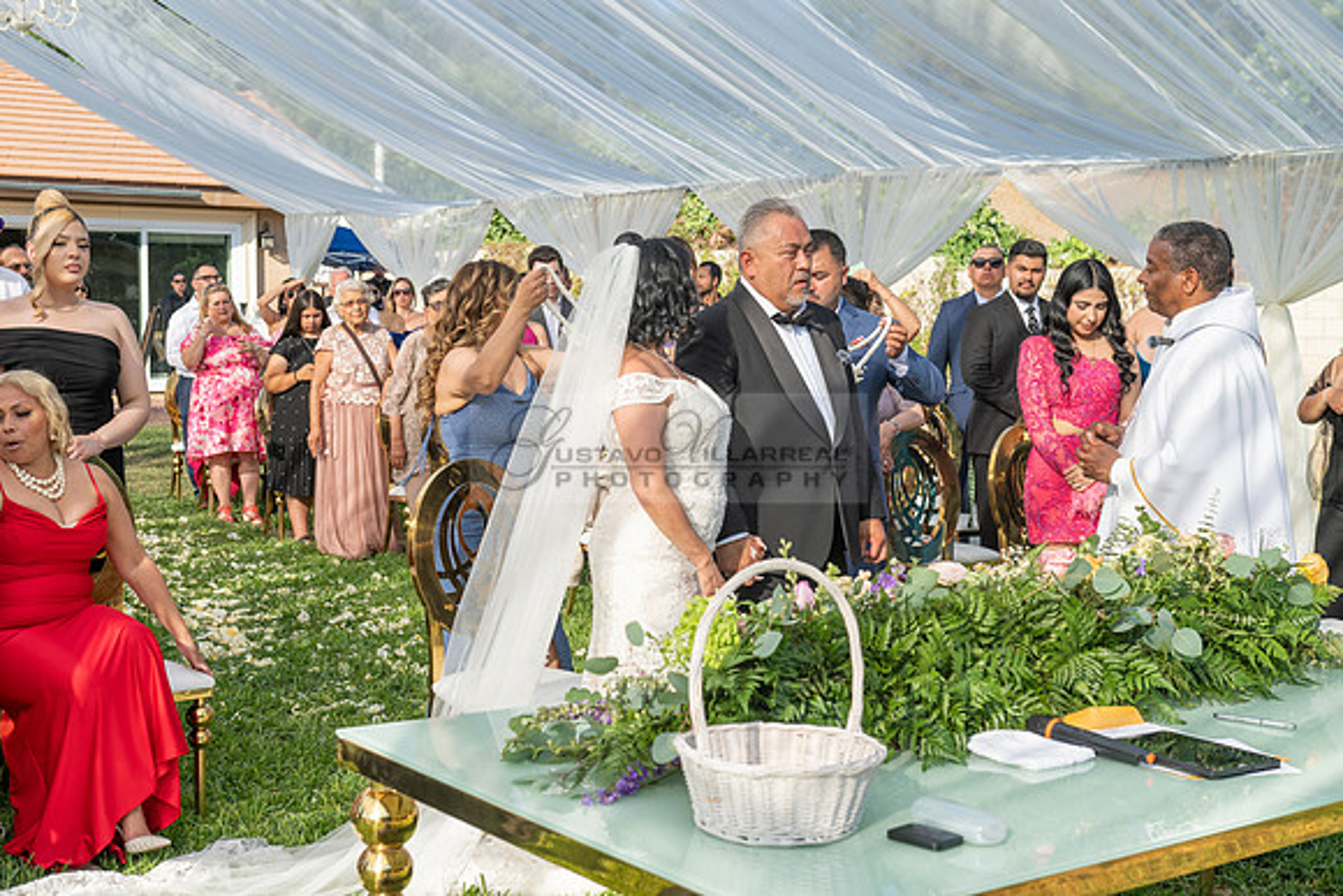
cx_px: 672
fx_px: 1791
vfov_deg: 28.1
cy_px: 448
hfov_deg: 41.1
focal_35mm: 48
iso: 200
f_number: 5.6
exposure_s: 1/500
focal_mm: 48
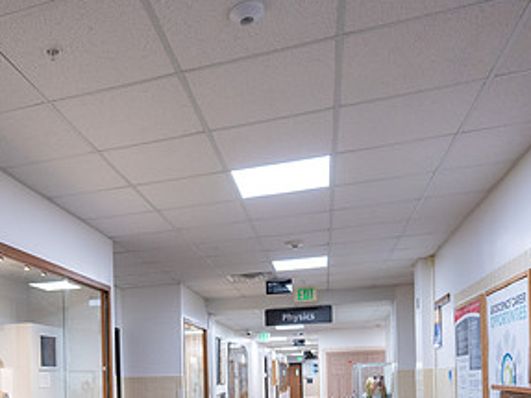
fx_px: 567
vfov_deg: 35.2
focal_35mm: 37
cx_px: 92
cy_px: 392
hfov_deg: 47.0
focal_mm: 17
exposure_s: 1/160
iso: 800
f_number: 4
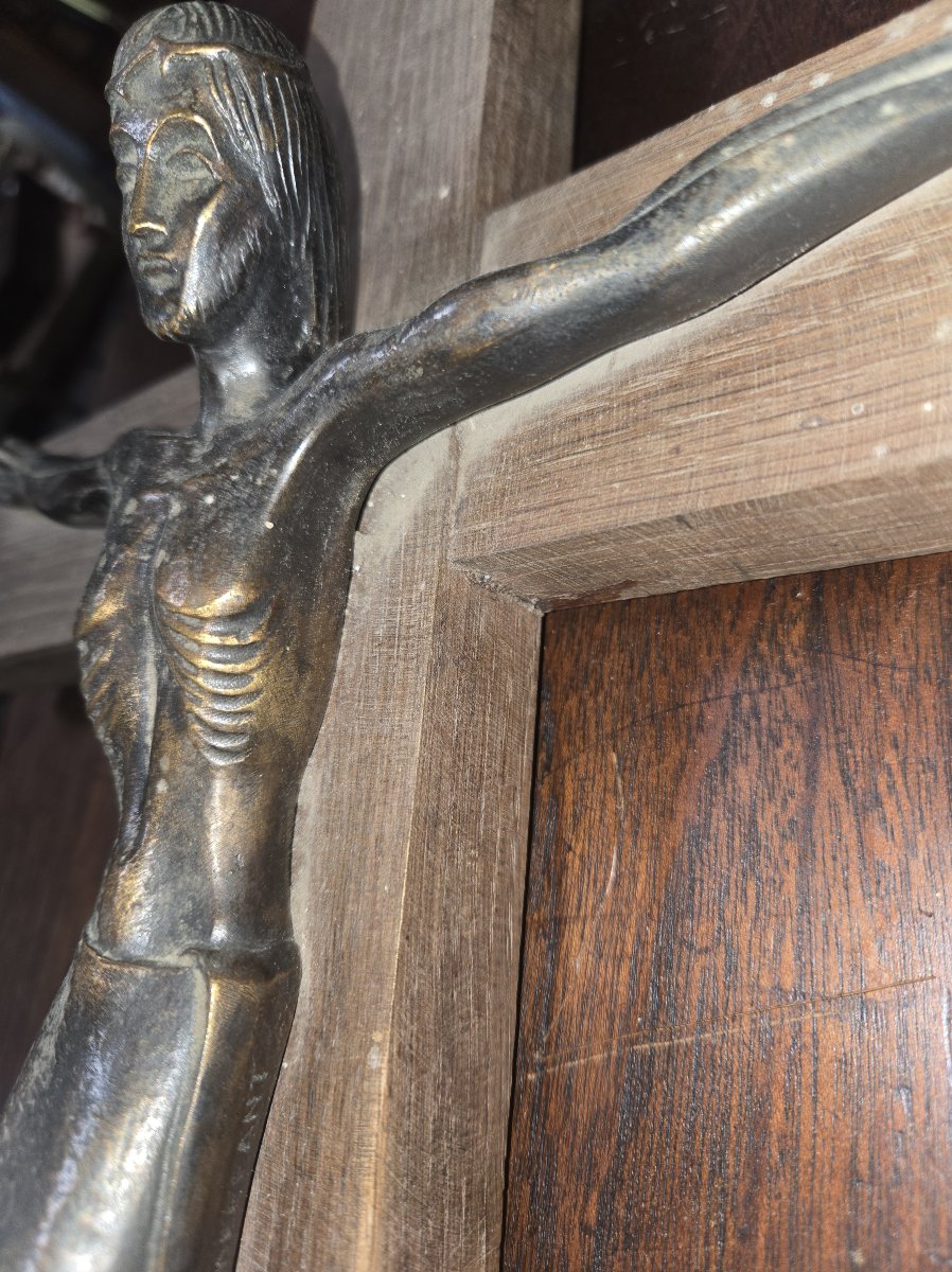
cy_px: 636
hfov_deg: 58.8
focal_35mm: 23
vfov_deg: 74.0
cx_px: 476
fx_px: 845
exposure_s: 1/105
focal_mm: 5.4
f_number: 1.8
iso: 25
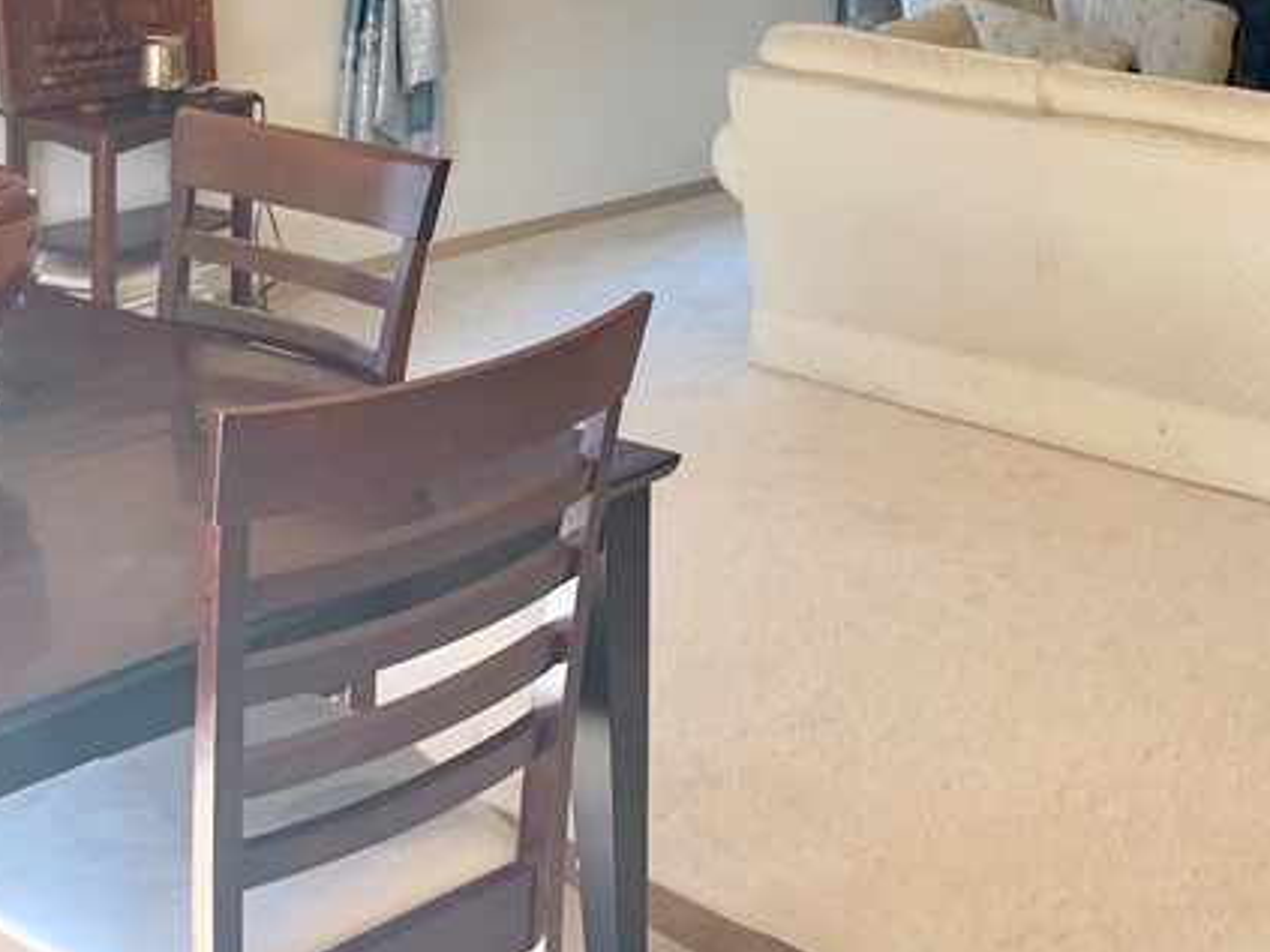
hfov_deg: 30.7
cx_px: 700
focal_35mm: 63
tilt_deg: -7.1
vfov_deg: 22.3
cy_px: -27
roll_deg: -0.9
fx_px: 2311
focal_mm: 4.25
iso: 64
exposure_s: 1/121
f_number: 1.8
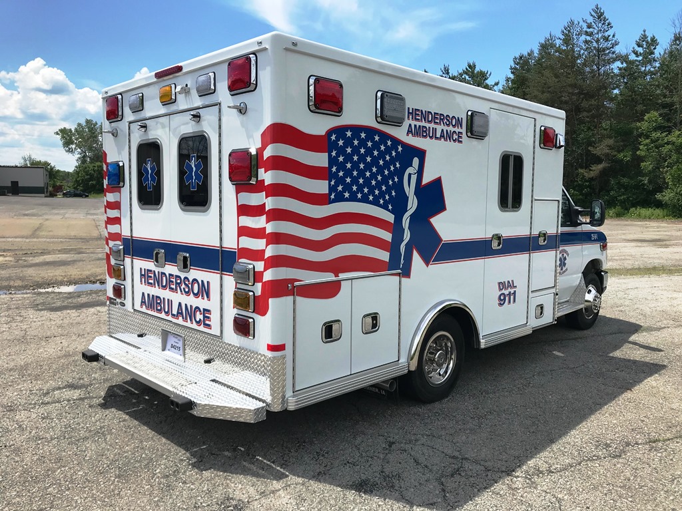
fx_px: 552
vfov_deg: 49.7
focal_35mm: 28
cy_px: 256
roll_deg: -1.2
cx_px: 341
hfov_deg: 63.4
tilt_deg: -6.8
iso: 20
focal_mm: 3.99
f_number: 1.8
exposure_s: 1/2740
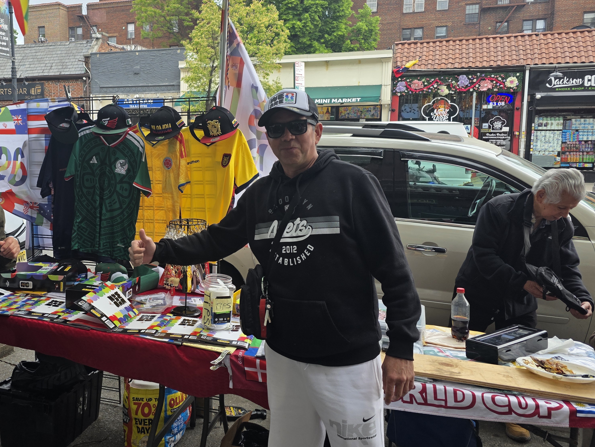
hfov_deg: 57.0
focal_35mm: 31
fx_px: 533
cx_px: 196
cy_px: 202
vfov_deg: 45.4
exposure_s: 1/1465
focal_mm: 6.3
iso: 80
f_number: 1.7
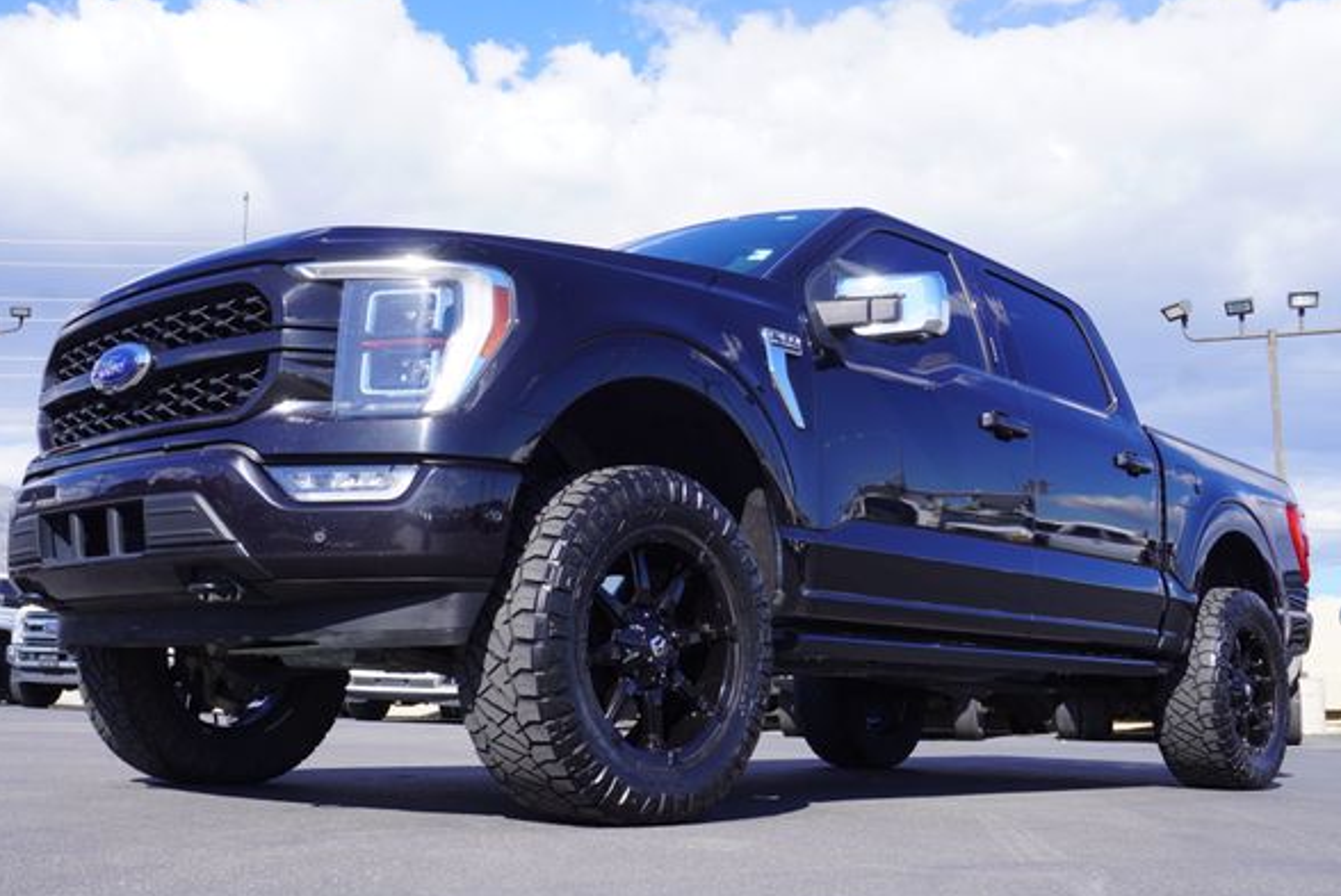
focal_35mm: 38
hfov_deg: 51.2
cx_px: 648
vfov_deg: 35.5
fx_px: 1400
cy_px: 461
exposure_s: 1/125
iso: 100
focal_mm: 23
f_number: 9
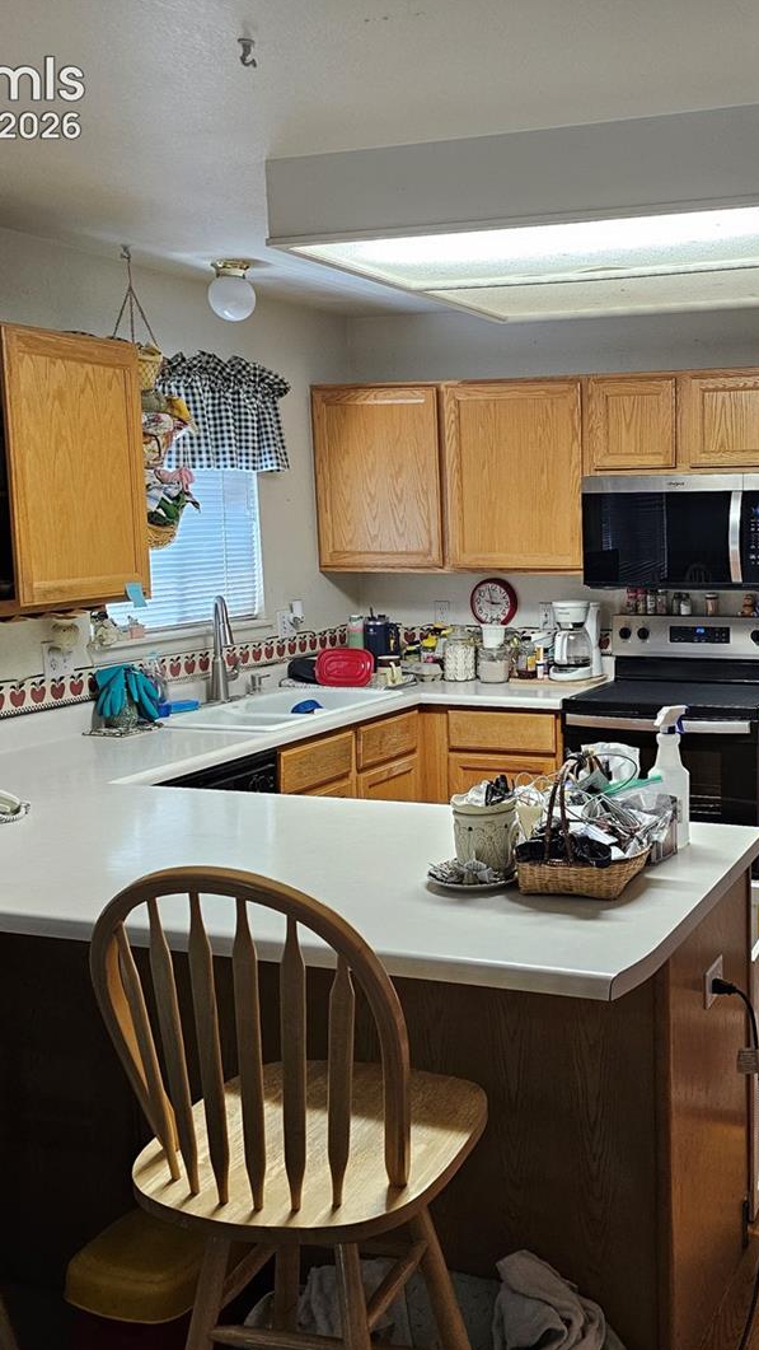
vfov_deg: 58.0
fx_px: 1216
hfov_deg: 33.2
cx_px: 651
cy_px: 668
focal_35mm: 34
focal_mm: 6.3
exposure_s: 1/120
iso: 250
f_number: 1.7
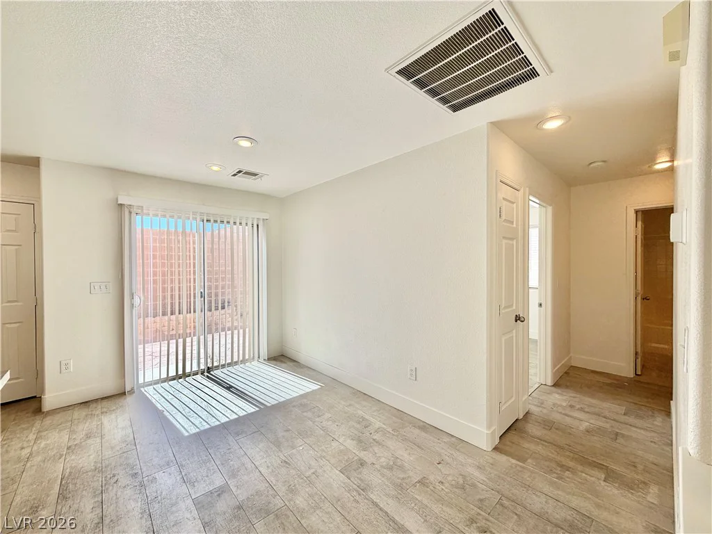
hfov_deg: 102.1
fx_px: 288
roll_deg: +0.1
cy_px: 267
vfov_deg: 85.7
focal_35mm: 14
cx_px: 356
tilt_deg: -0.6
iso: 50
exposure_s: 1/328
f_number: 2.2
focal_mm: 2.22
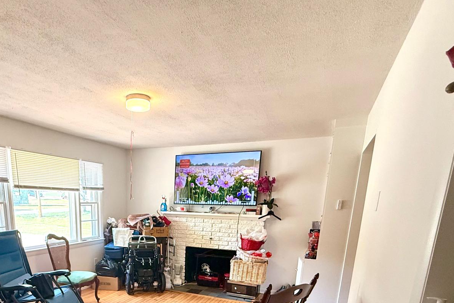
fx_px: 315
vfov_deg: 45.8
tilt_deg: -13.4
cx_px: 162
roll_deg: -1.3
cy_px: 279
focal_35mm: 25
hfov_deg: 70.0
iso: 200
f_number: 2.2
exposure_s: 1/120
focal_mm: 2.22
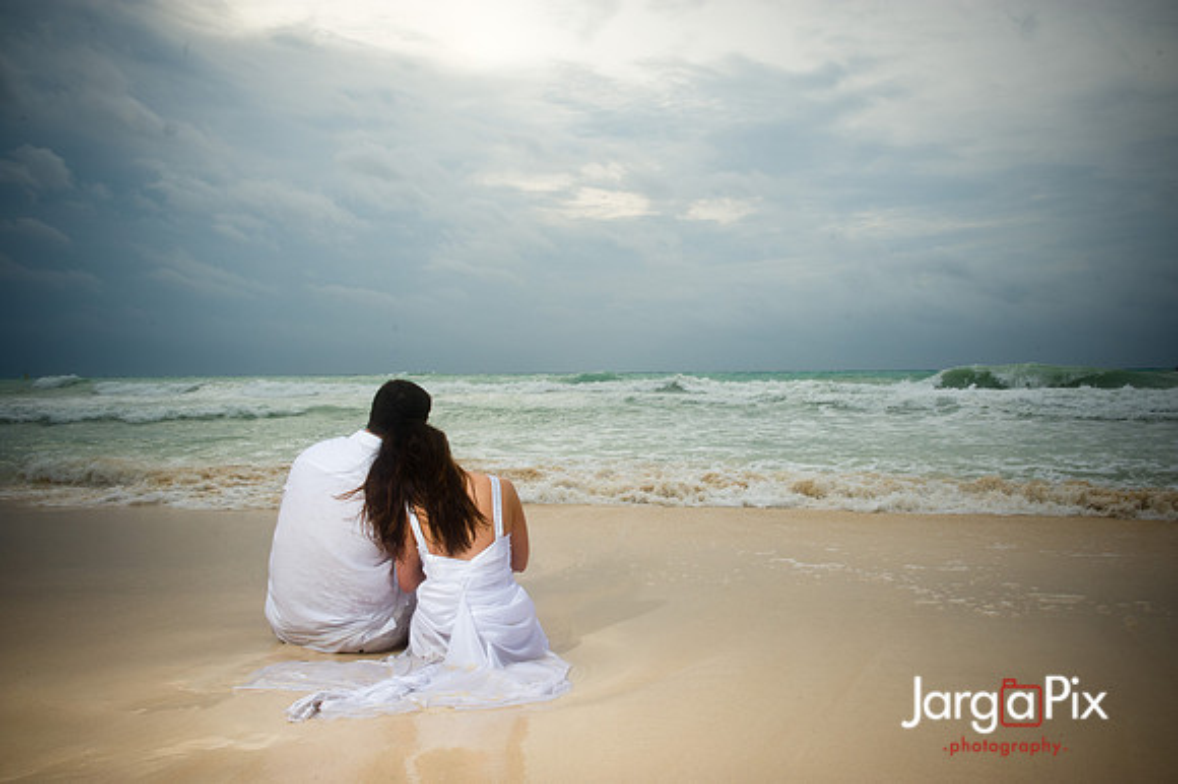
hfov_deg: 63.7
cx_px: 589
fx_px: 948
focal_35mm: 29
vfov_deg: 44.9
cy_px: 392
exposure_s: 1/250
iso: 400
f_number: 16
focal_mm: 29
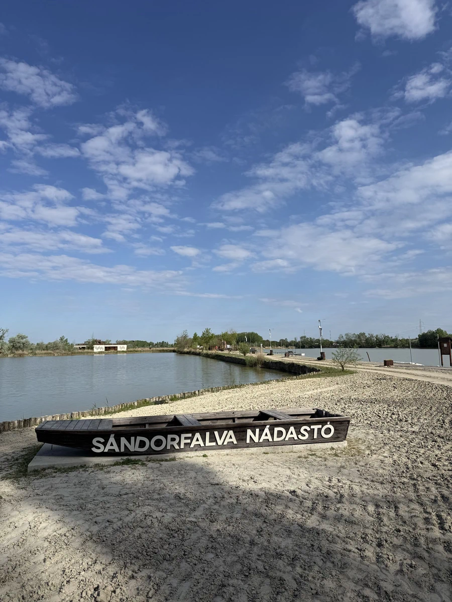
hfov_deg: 56.8
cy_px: 301
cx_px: 226
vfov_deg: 71.6
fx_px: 418
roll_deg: +0.6
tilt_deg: +8.2
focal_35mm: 24
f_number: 1.78
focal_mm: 6.76
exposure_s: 1/6711
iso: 80
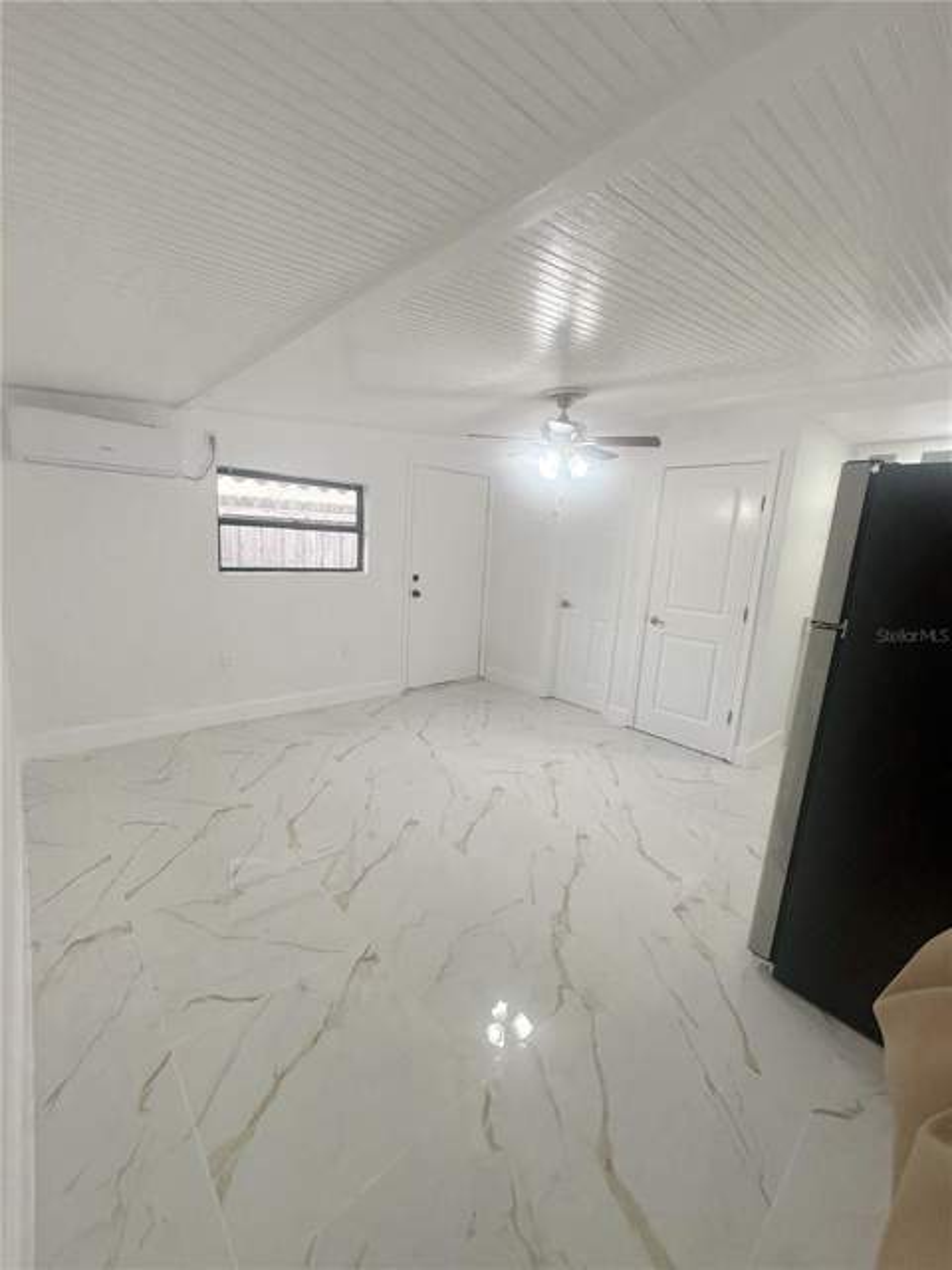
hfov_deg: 85.7
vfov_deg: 102.1
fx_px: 513
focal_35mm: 14
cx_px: 476
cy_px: 635
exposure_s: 1/120
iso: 125
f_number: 2.2
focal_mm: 2.22
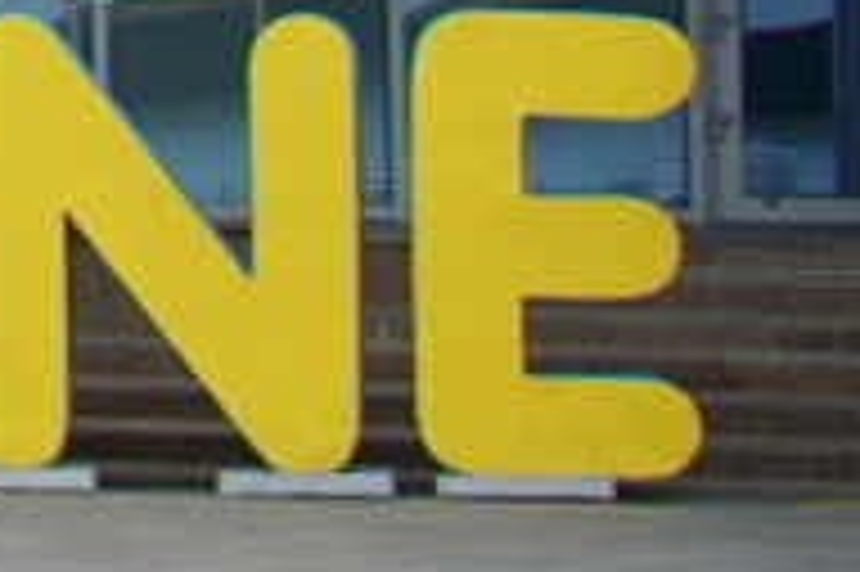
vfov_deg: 1.1
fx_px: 30050
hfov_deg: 1.6
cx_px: -1761
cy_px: -739
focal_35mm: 1259
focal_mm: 200
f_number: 5.6
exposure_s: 1/250
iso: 100
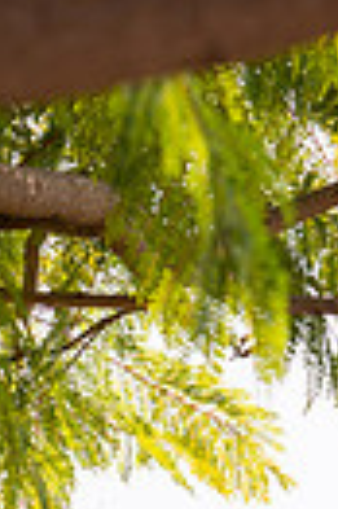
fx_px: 4123
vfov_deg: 7.0
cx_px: 4
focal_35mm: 292
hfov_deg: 4.7
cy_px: 713
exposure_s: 1/100
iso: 100
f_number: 7.1
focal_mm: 66
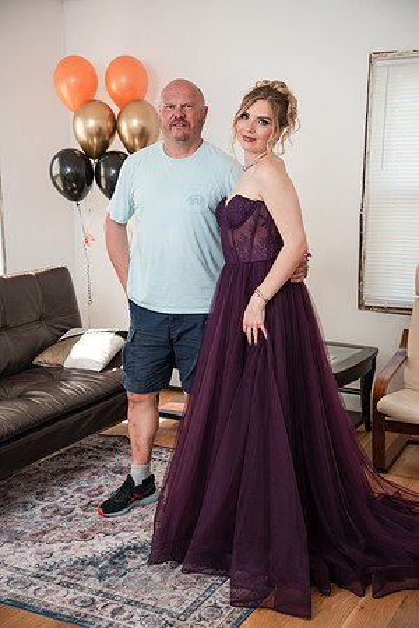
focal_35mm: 48
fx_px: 838
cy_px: 314
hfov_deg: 28.1
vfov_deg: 41.1
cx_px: 210
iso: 640
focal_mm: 48
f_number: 3.2
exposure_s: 1/250
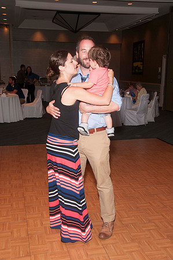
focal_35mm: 42
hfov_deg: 31.8
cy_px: 130
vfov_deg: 46.4
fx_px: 303
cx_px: 86
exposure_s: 1/60
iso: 400
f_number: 5.6
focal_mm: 28
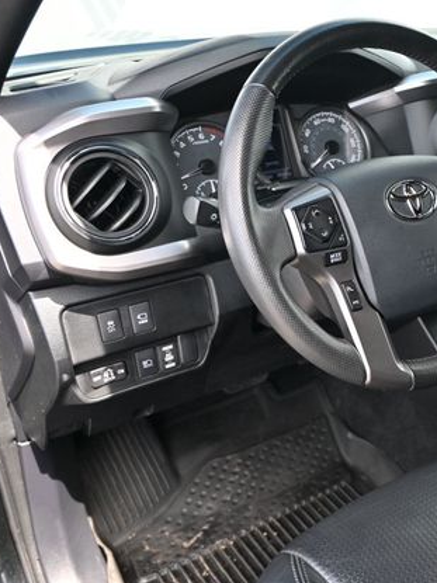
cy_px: 298
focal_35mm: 43
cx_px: 429
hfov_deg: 31.1
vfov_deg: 43.5
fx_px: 730
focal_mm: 19.5
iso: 400
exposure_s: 1/160
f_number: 3.8
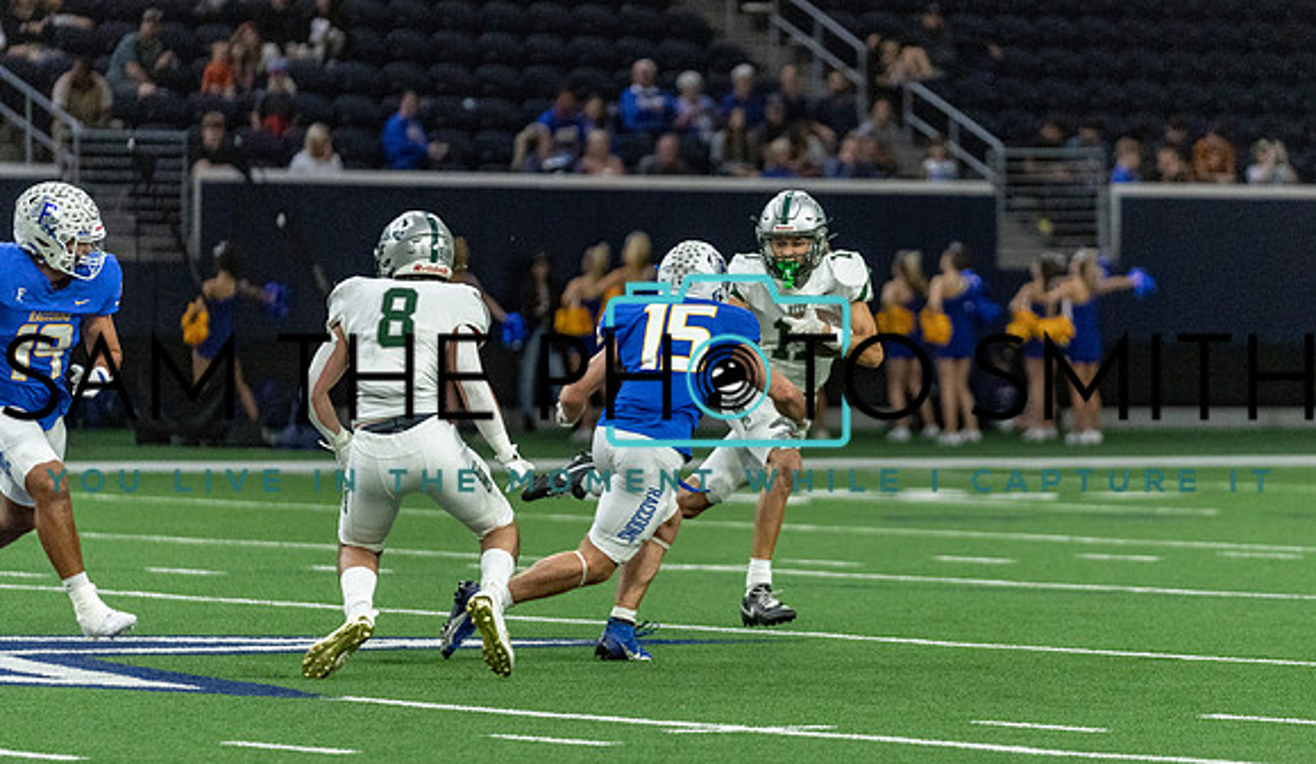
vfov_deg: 4.8
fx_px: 9040
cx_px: 768
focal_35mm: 257
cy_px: 390
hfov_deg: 8.3
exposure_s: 1/1250
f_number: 2.8
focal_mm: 200
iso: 4000
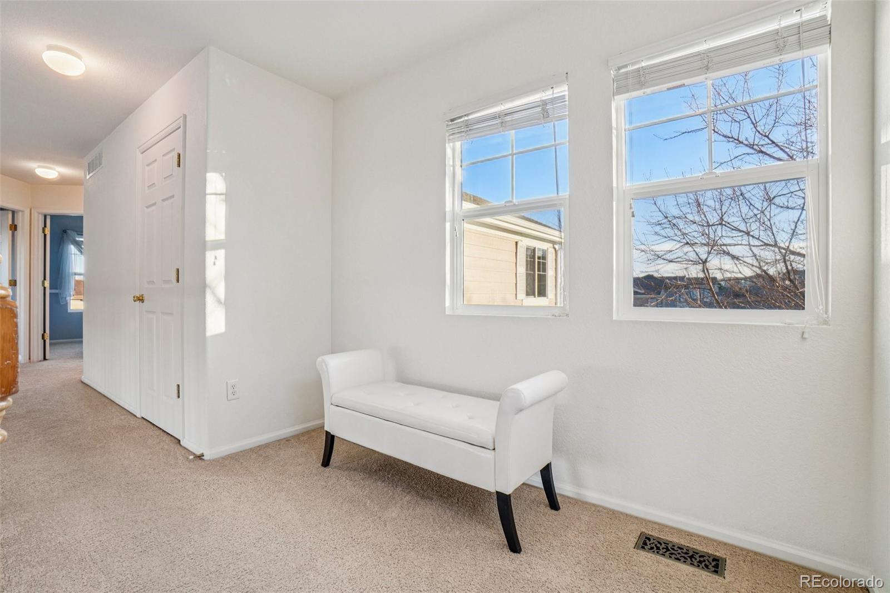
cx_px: 445
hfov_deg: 100.4
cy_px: 296
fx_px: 371
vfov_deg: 77.3
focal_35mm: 15
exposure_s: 1/60
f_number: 8
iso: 400
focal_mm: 10
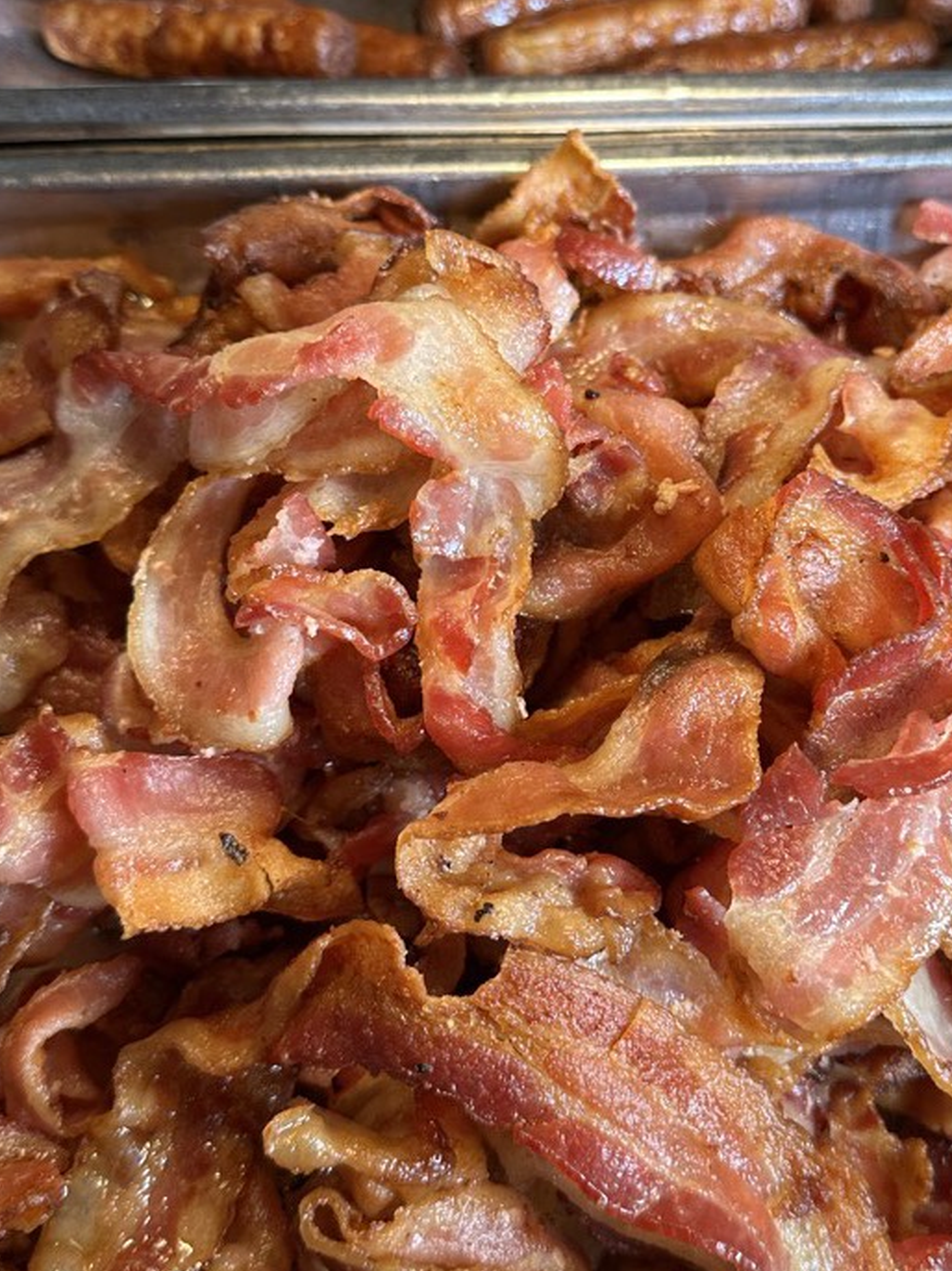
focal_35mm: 42
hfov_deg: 34.1
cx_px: 626
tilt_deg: -66.6
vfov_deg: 44.8
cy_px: 574
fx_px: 1541
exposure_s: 1/216
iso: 64
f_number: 1.78
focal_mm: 6.86
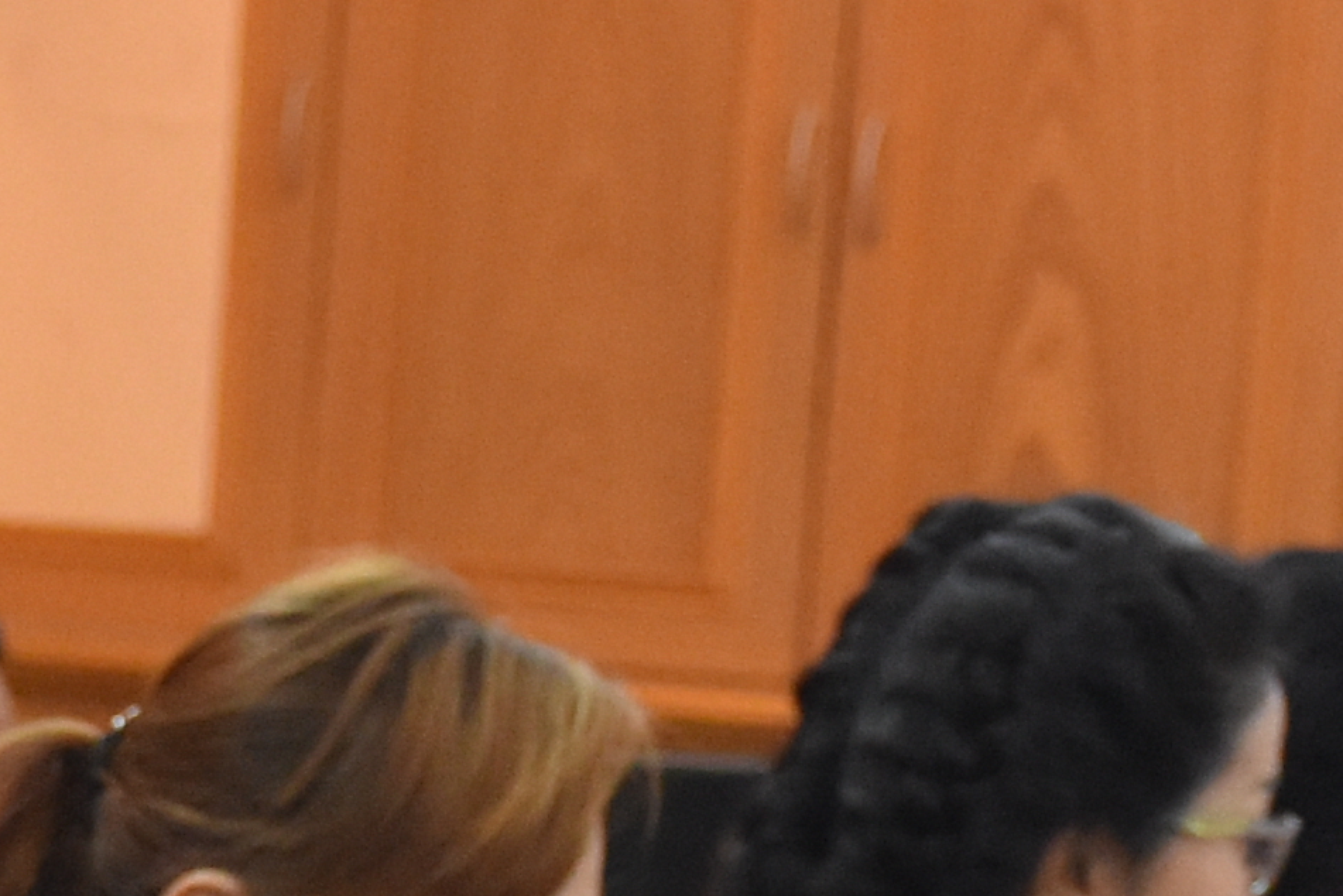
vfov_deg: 4.1
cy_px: 921
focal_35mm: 331
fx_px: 12353
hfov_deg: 6.2
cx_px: -270
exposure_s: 1/60
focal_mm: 35
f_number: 4.2
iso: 1800
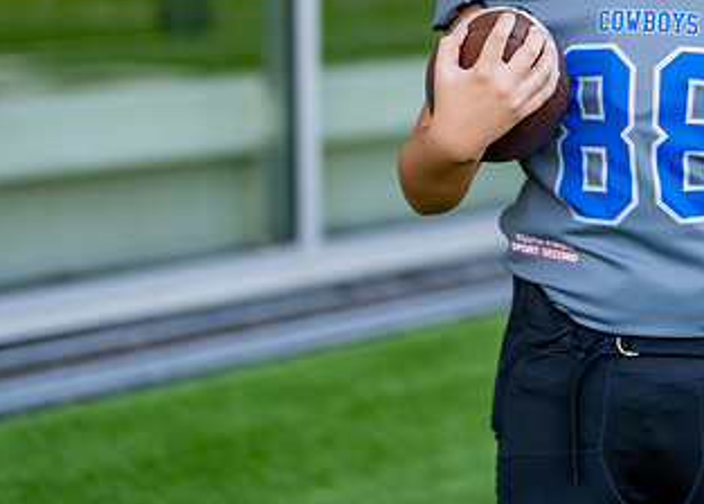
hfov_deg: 17.6
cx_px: 648
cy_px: -8
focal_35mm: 112
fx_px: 2241
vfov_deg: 12.7
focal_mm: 50
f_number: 1.2
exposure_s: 1/640
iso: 100
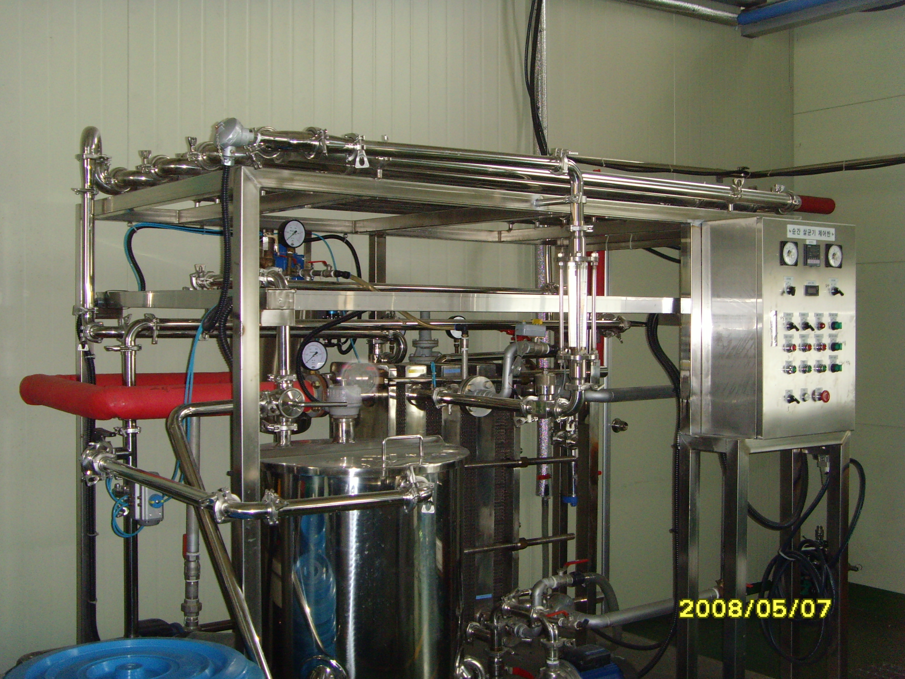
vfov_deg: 32.2
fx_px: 1176
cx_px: 452
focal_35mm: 45
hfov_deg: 42.1
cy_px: 340
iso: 200
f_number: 3.7
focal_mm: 7.7
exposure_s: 1/45
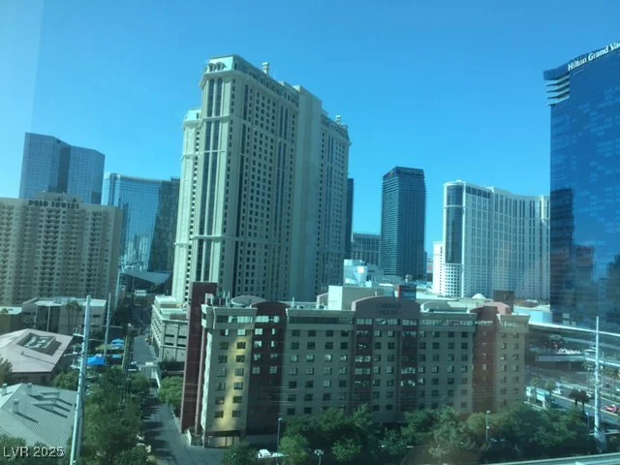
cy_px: 232
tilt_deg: +5.5
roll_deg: -3.4
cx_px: 310
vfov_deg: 48.2
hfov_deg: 61.7
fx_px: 519
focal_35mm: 29
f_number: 2.2
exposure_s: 1/120
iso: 32
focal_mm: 4.15
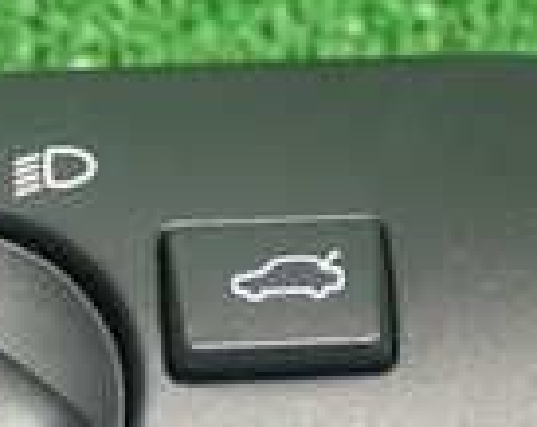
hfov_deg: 9.2
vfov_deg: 7.3
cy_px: 431
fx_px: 3330
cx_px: -12
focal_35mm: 210
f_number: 3.2
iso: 160
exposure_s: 1/200
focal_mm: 8.99
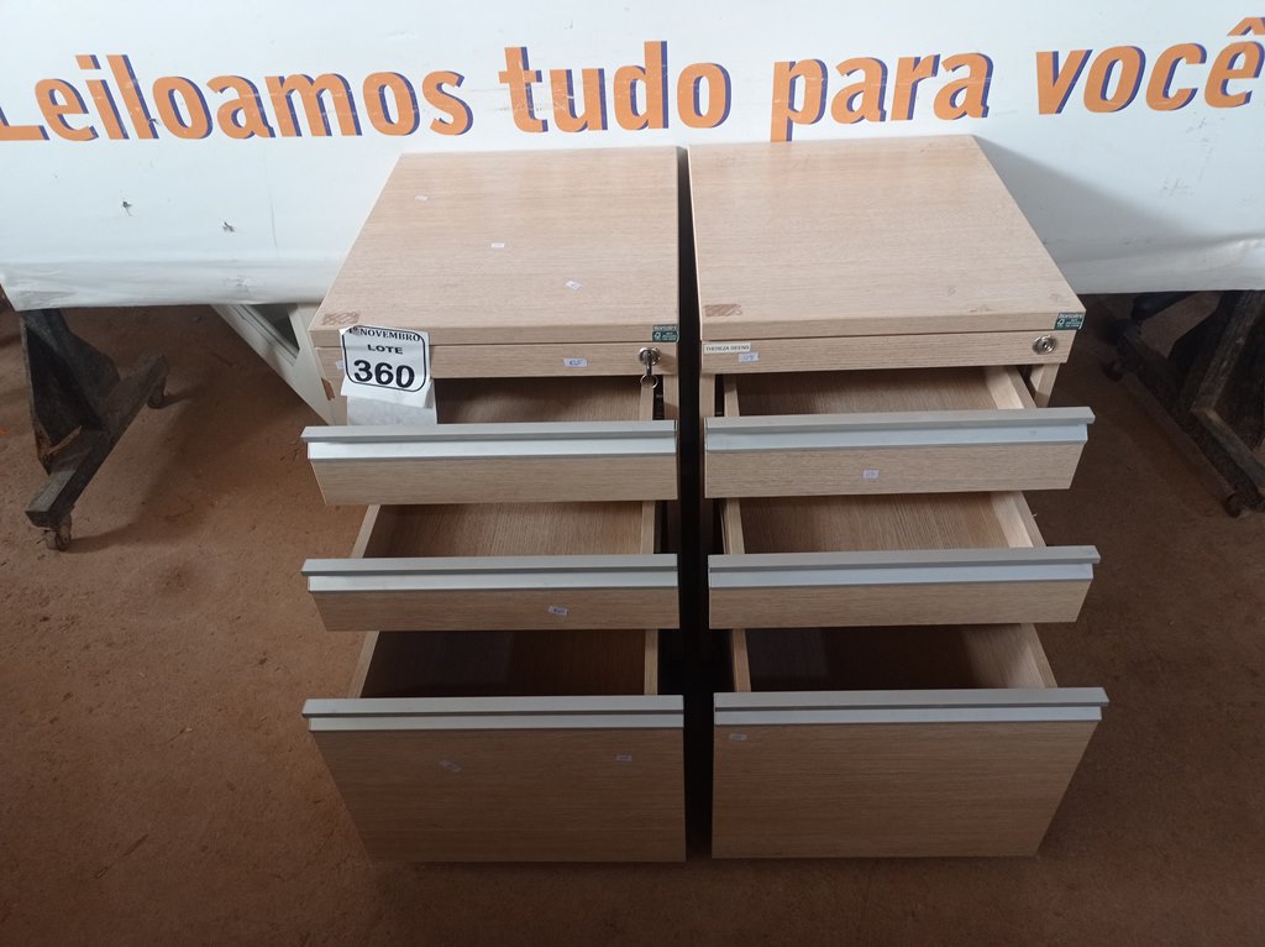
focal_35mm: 28
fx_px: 1022
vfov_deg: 49.7
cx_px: 632
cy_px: 474
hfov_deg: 63.5
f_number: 1.79
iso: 215
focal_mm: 4.7
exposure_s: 1/60
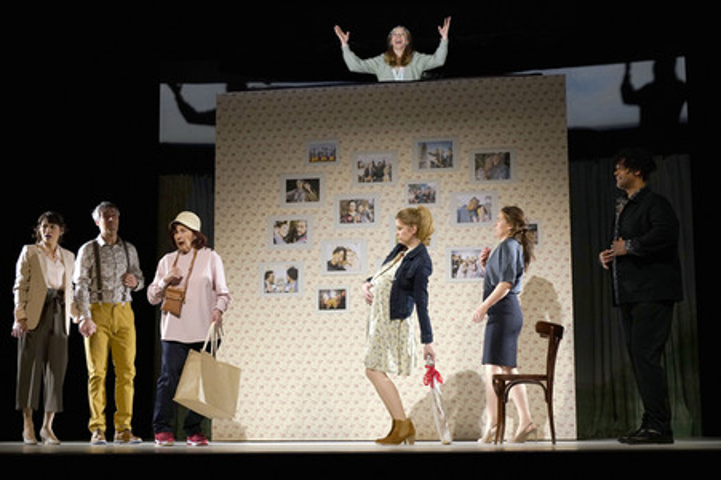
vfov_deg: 24.2
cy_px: 240
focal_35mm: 56
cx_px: 360
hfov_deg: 35.7
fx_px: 1121
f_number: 5.6
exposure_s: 1/160
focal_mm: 56
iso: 2000
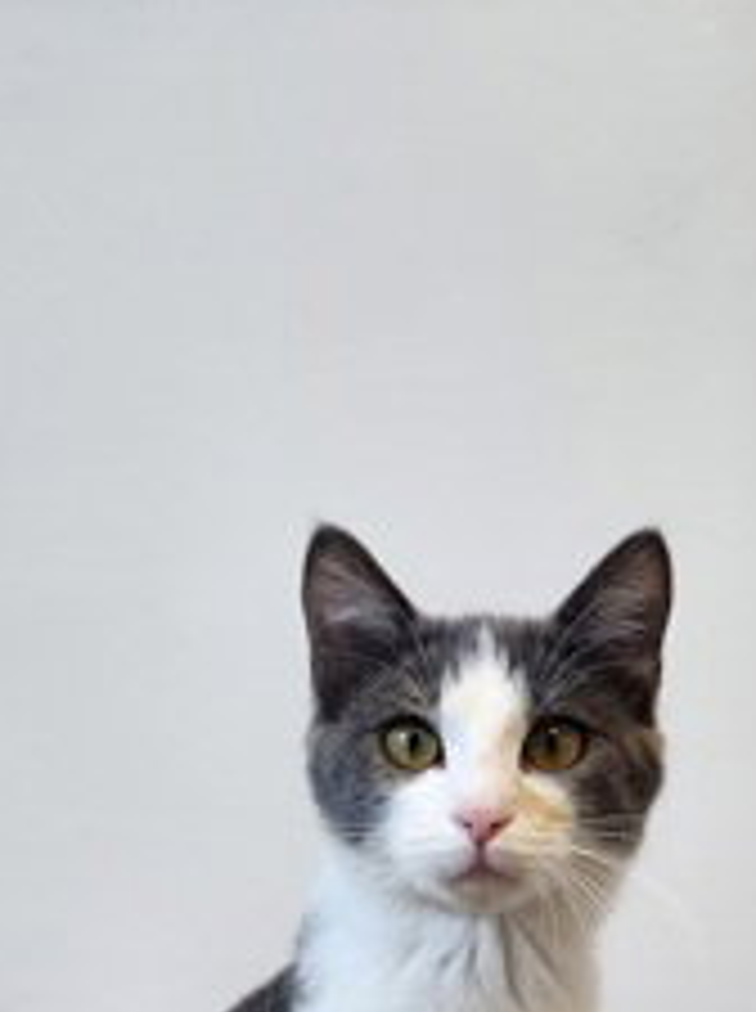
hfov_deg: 33.5
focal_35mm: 43
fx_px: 1256
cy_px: 922
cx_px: 416
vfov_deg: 40.4
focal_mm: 6.4
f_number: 1.8
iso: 200
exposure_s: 1/180
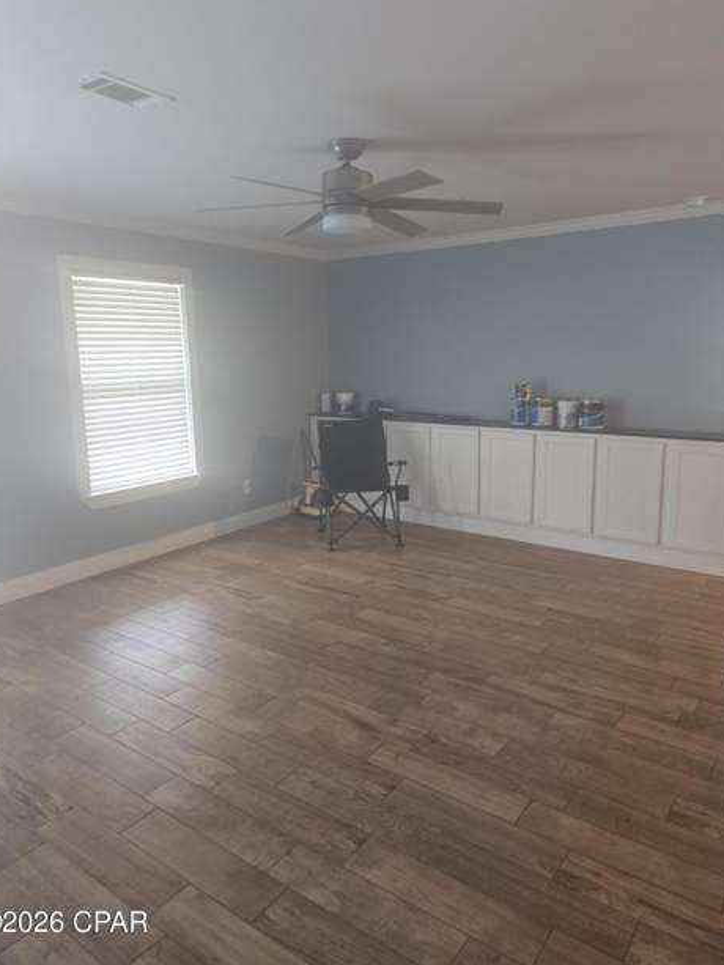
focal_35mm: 24
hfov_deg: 56.8
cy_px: 464
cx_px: 356
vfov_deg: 71.6
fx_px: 669
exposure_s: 1/24
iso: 160
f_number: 1.8
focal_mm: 5.4
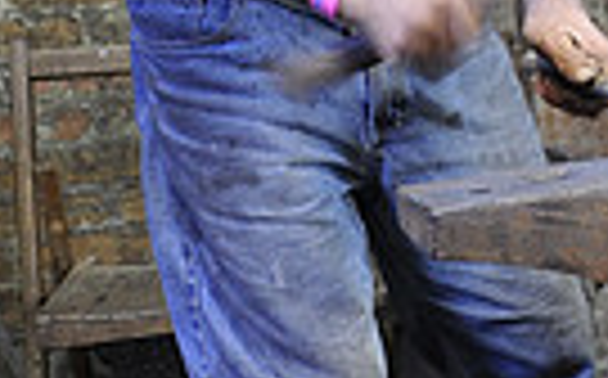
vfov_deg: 12.4
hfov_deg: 15.9
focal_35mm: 105
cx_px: 1193
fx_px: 1738
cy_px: 144
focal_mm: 24
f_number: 3.2
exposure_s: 1/50
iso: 1600
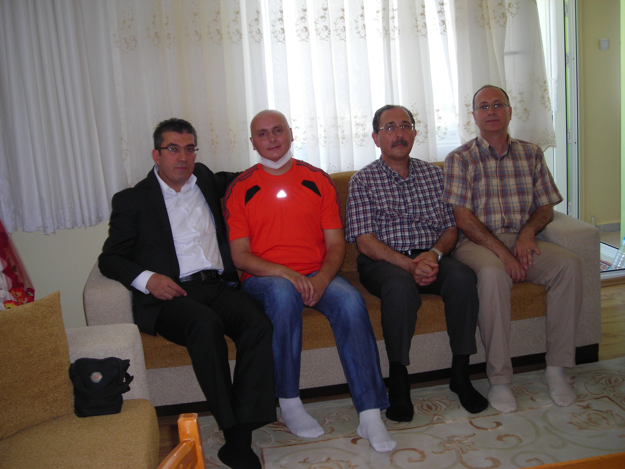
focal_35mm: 38
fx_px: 686
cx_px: 312
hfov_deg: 49.0
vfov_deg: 37.7
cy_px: 234
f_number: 3.2
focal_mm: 6.3
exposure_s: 1/60.1
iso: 81
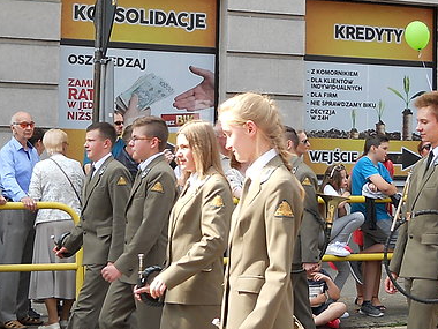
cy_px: 163
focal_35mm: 97
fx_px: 1227
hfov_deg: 20.2
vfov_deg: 15.2
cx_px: 235
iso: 80
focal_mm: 6.72
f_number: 3.1
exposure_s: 1/250
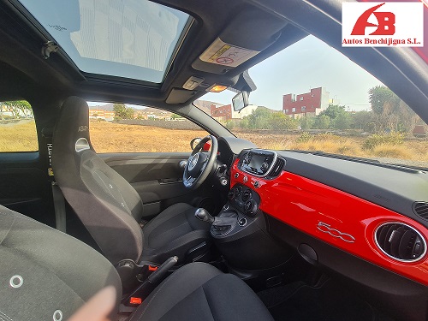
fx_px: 161
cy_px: 160
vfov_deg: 89.9
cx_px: 214
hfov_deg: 106.2
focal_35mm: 13
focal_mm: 2.2
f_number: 2.2
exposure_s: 1/218
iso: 64
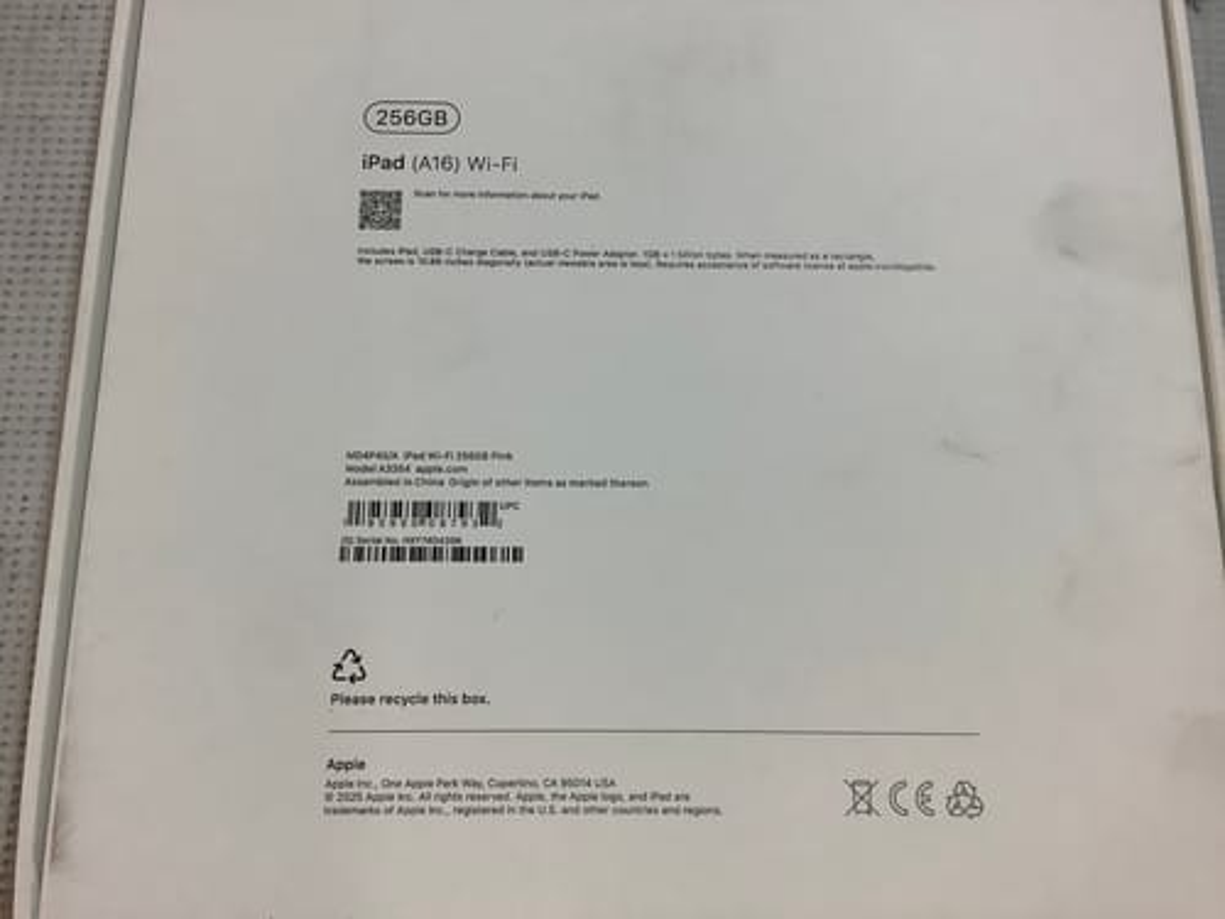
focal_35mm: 31
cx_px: 612
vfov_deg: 45.4
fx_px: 1097
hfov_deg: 58.4
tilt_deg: -76.7
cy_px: 460
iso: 80
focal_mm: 3.3
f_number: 2.4
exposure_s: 1/50
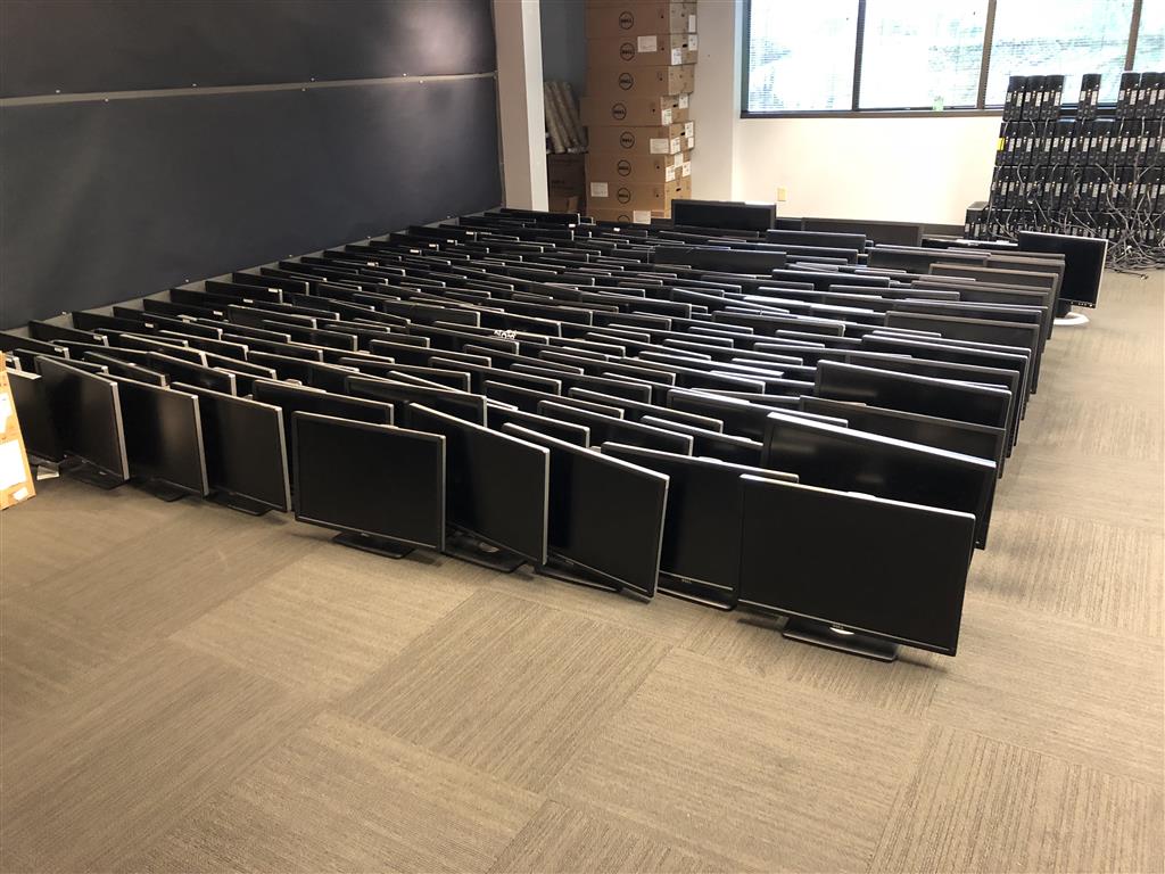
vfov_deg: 49.7
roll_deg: +2.2
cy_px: 437
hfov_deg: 63.4
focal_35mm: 28
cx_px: 582
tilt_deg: -22.5
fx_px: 942
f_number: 1.8
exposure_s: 1/6
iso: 100
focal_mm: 3.99
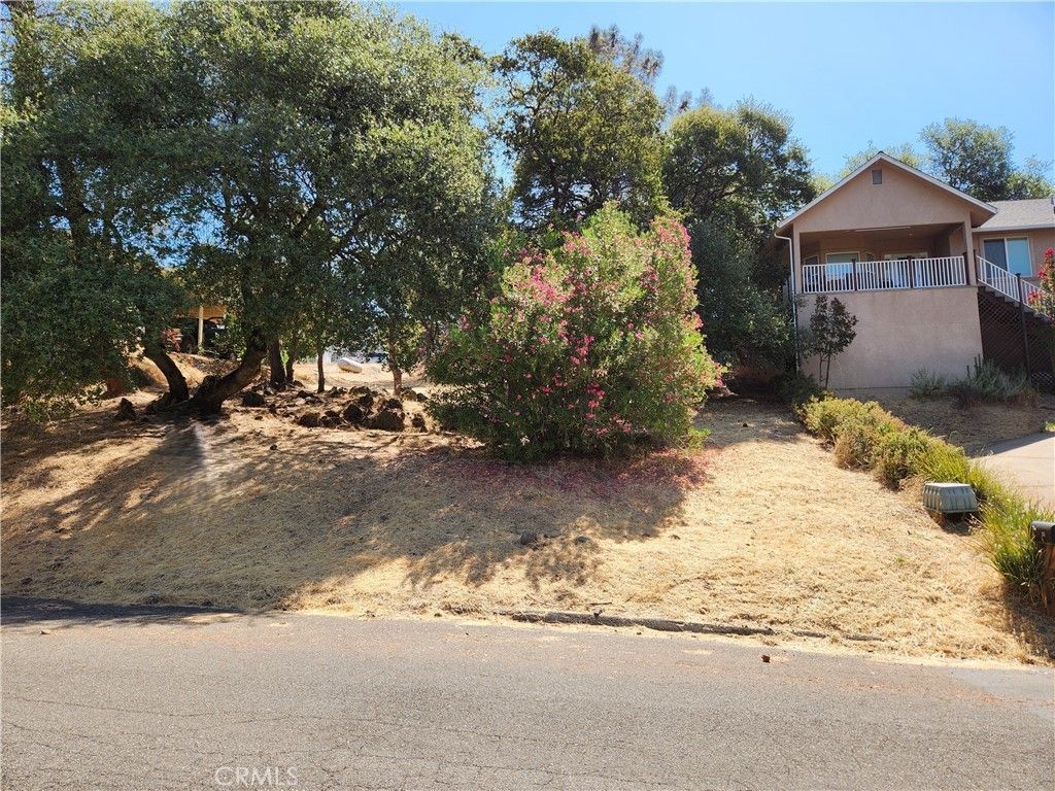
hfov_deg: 73.9
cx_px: 528
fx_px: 701
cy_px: 396
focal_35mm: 23
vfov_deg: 58.9
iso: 20
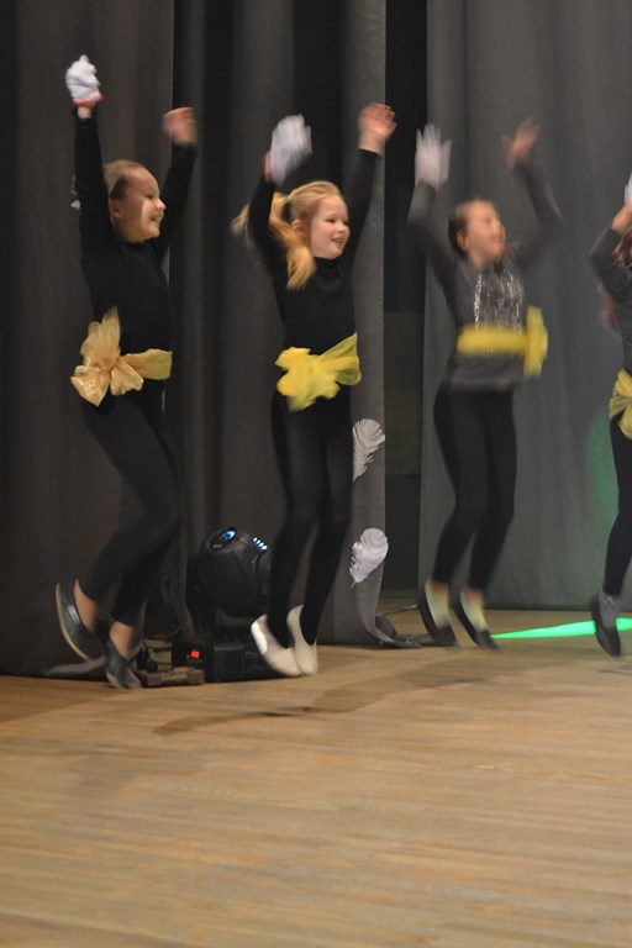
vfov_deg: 29.2
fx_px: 1817
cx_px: 316
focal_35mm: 69
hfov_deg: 19.7
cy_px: 474
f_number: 5.3
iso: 3200
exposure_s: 1/25
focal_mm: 46
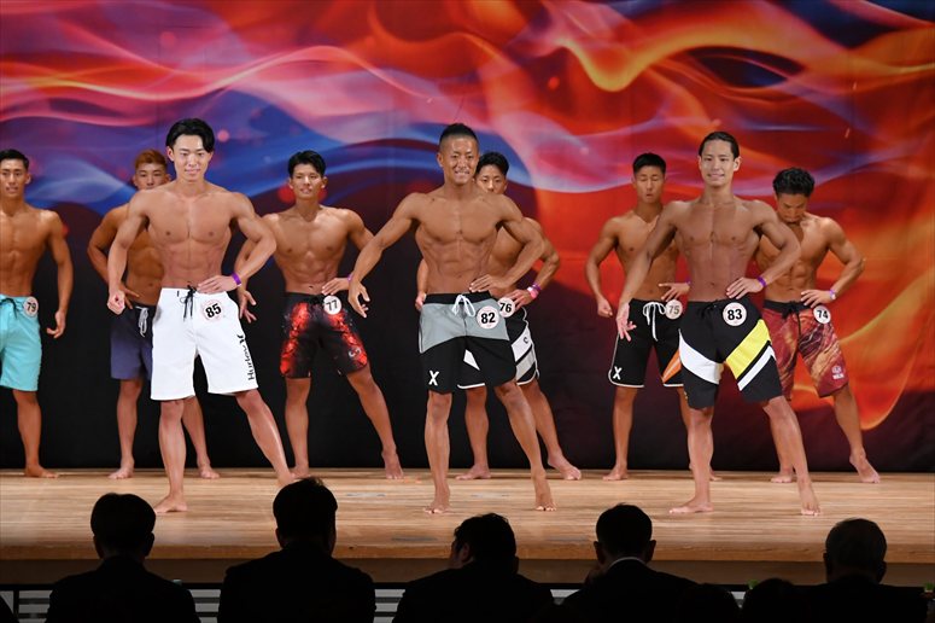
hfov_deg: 11.8
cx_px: 468
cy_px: 312
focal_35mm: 174
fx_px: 4517
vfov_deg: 7.9
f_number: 5.6
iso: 3200
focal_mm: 116
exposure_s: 1/400
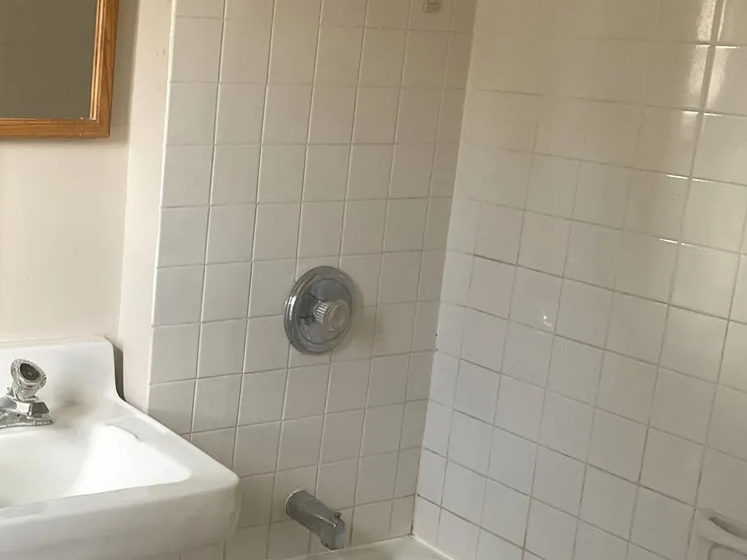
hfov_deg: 33.4
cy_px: 293
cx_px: 98
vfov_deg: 26.5
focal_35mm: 55
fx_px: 1187
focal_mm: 3
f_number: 1.8
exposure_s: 1/60
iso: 50
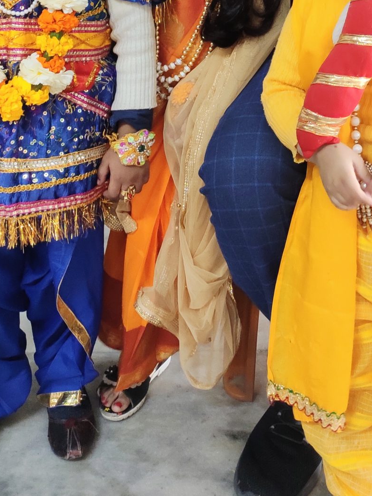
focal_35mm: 61
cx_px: 342
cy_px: -24
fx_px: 874
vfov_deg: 29.2
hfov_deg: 23.3
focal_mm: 4.74
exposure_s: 1/20
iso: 788
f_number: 1.79
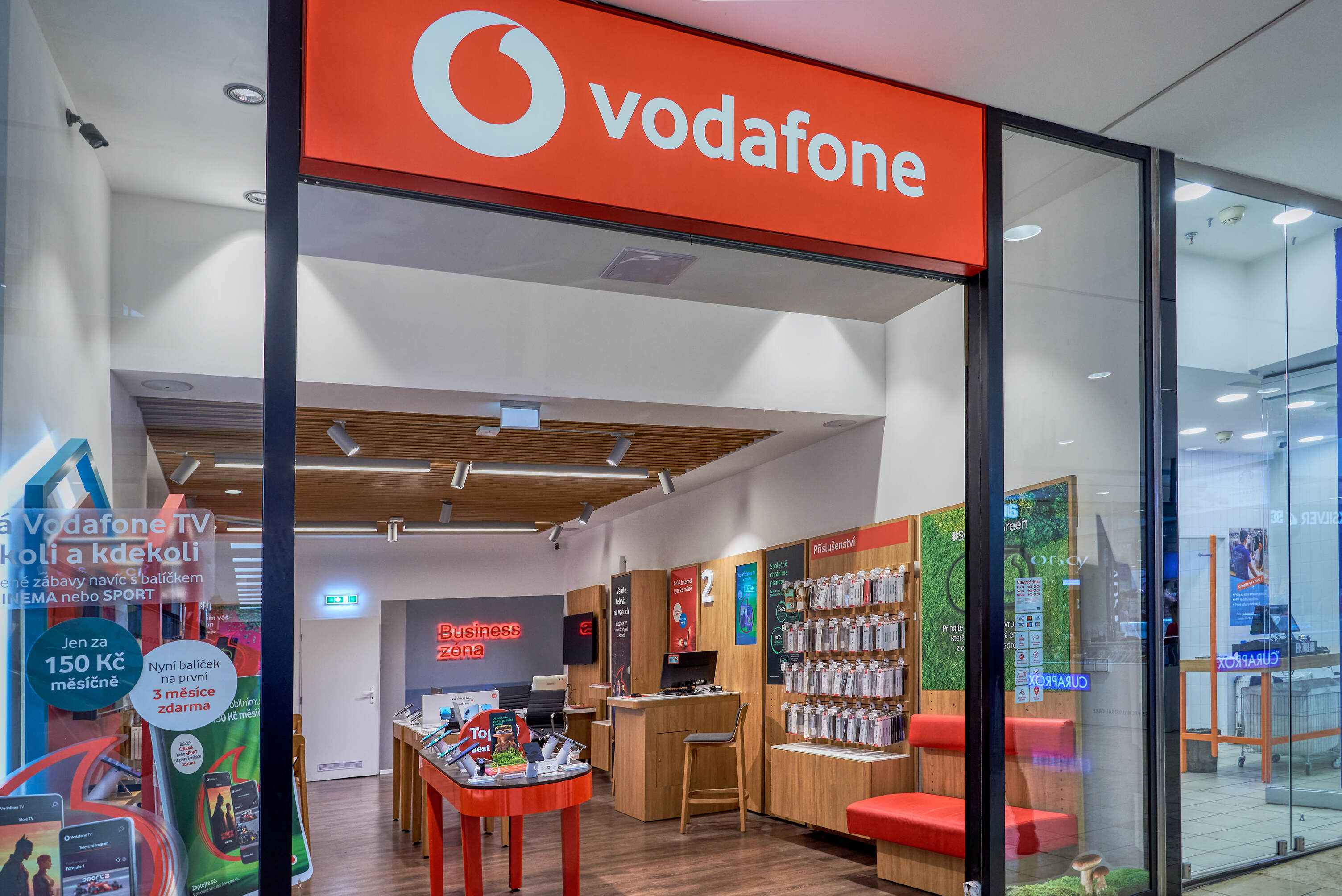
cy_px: 448
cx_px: 671
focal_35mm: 24
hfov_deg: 73.7
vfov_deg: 53.2
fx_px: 895
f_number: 7.1
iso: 500
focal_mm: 24
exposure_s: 1/40
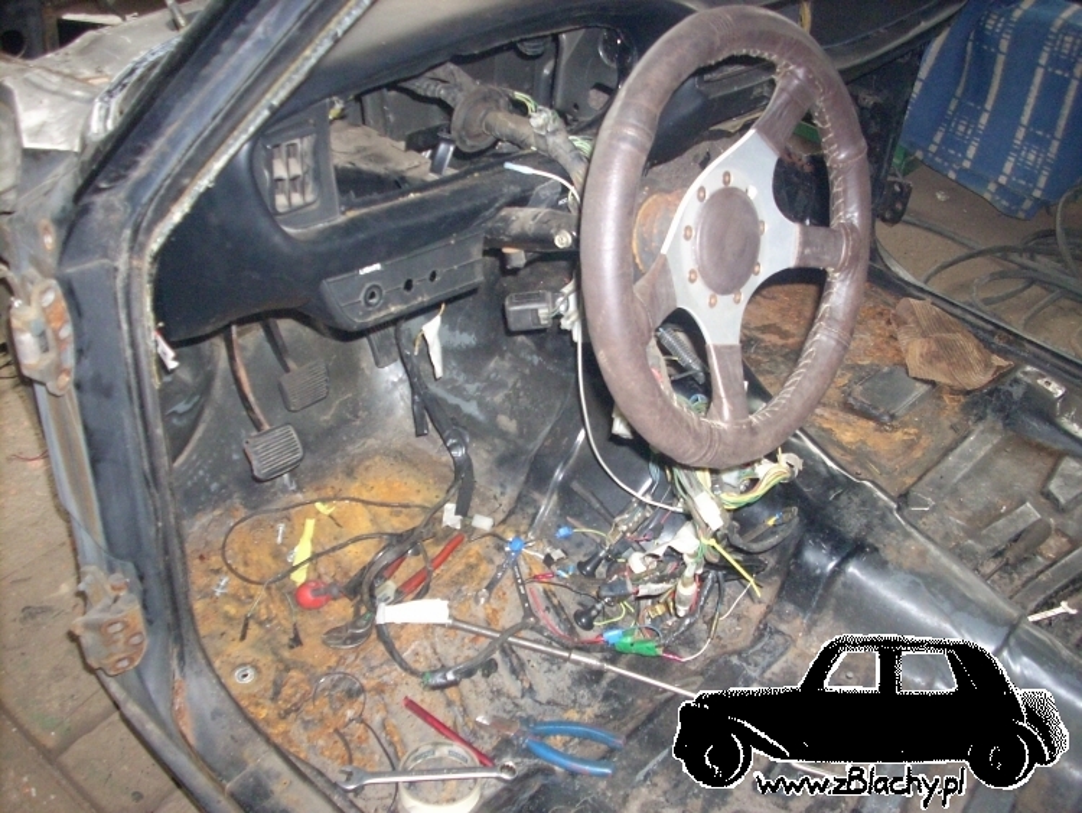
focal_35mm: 37
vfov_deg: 38.7
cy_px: 406
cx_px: 541
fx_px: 1157
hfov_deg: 50.1
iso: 400
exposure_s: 1/60
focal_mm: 6.2
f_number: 2.8
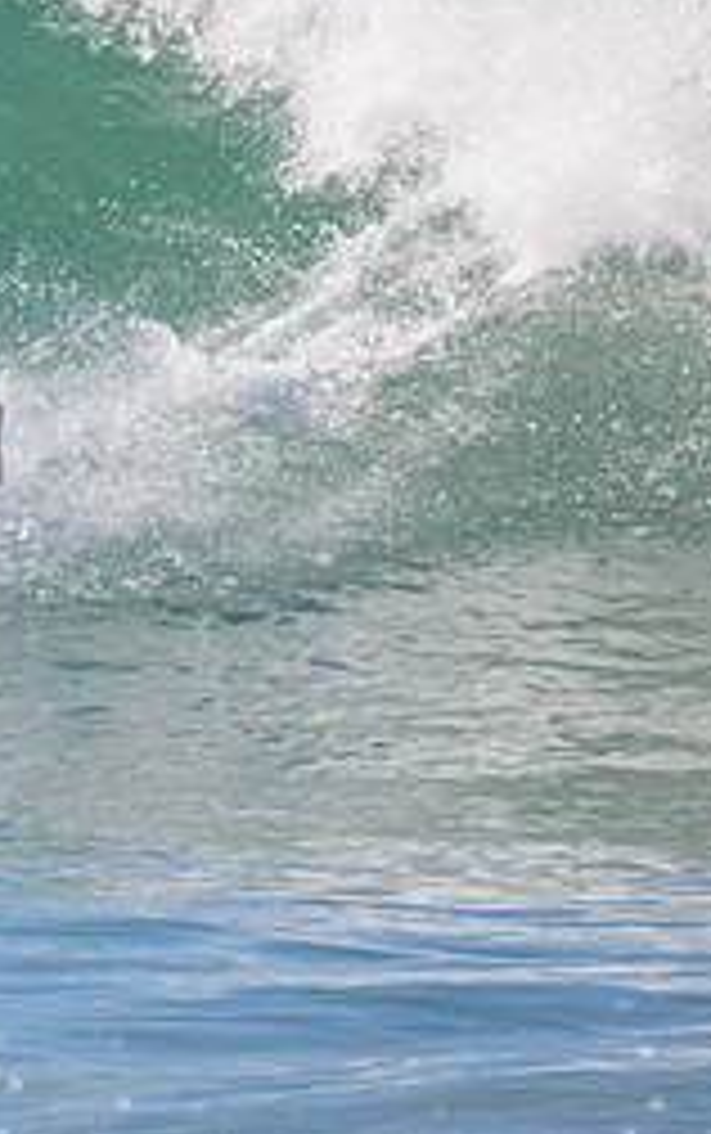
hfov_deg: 0.7
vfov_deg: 1.1
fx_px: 57999
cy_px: 380
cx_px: -472
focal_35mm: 1875
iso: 1600
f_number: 11
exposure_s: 1/2000
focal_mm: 800
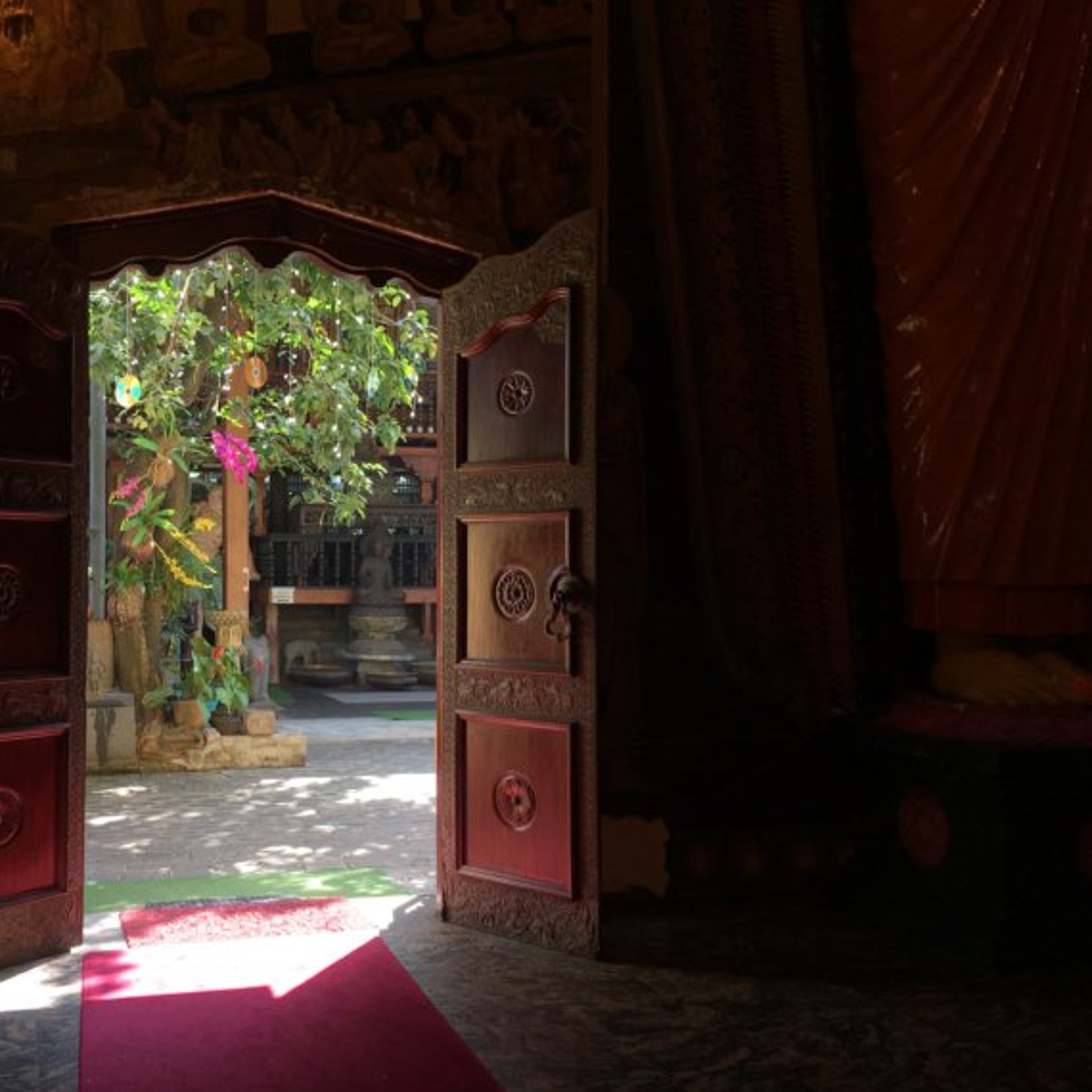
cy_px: 529
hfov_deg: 45.2
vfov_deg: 46.0
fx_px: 1285
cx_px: 341
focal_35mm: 36
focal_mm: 4.15
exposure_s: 1/100
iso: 25
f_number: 2.2
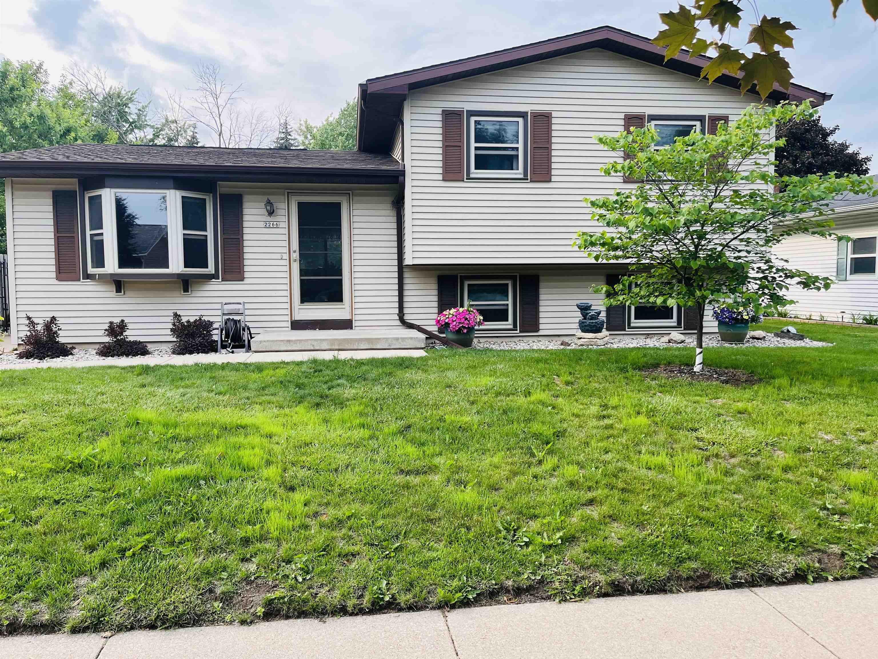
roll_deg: +0.8
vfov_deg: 53.1
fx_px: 659
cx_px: 439
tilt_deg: -4.9
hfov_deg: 67.3
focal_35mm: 26
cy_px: 330
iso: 50
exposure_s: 1/487
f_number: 1.6
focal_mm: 5.1
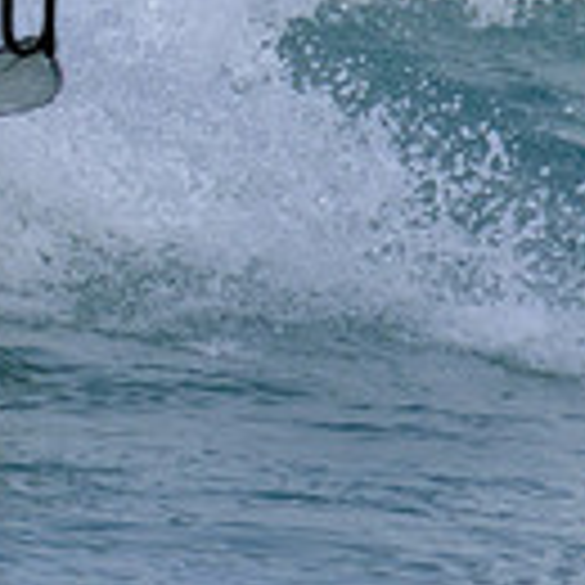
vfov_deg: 0.4
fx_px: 78353
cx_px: -355
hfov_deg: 0.4
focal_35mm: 4098
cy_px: -202
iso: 800
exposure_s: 1/2000
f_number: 11
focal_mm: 800
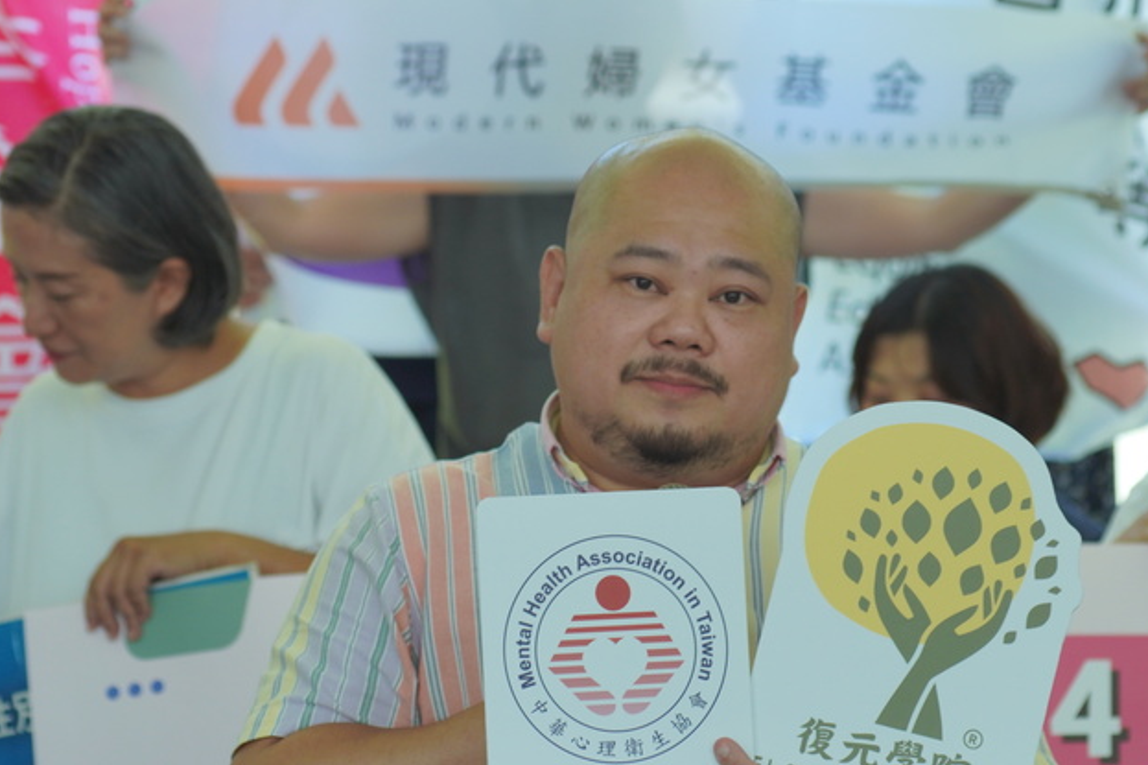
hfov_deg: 13.3
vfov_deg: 8.9
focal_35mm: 154
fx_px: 4909
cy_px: 460
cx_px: 614
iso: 1250
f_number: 5.6
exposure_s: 1/100
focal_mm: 120
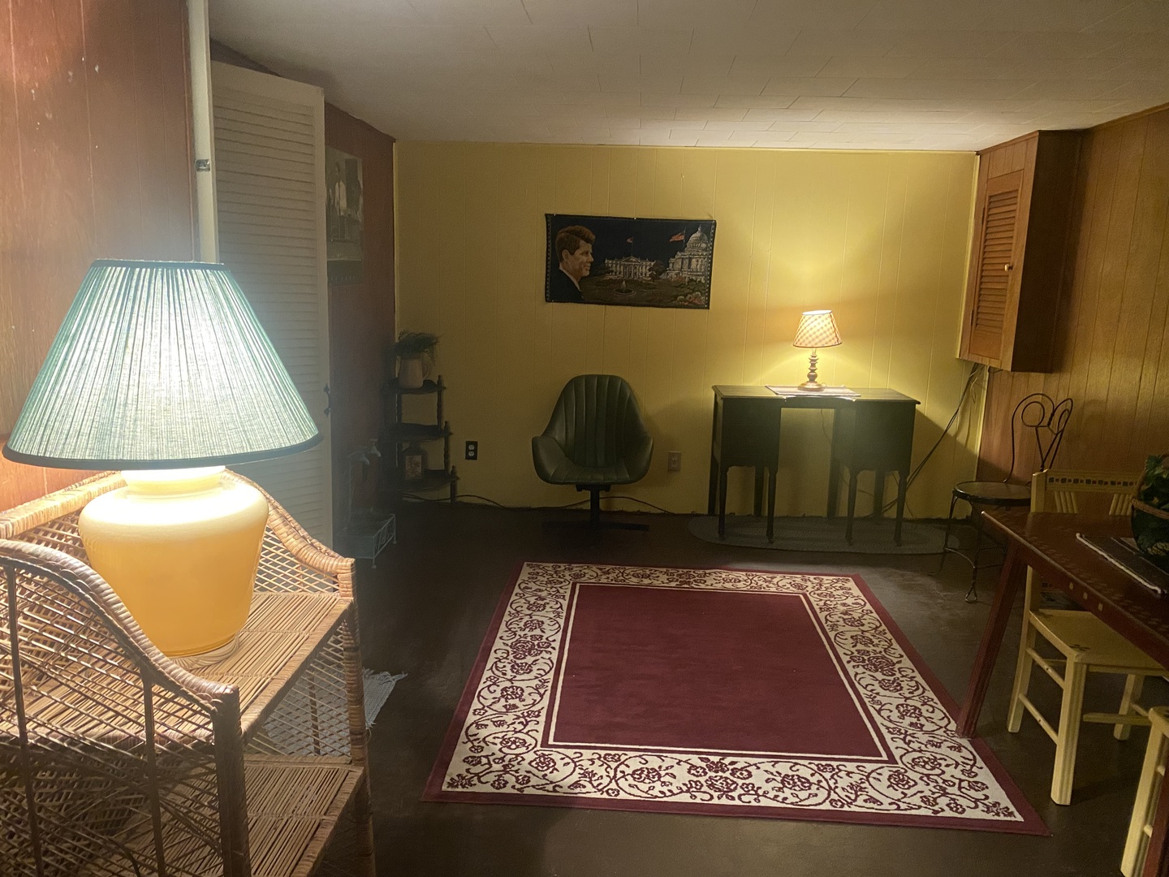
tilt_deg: -11.7
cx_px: 584
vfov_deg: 53.1
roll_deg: -2.4
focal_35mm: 26
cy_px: 438
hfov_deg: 67.3
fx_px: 878
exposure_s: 1/40
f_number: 1.8
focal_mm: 4.25
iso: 500
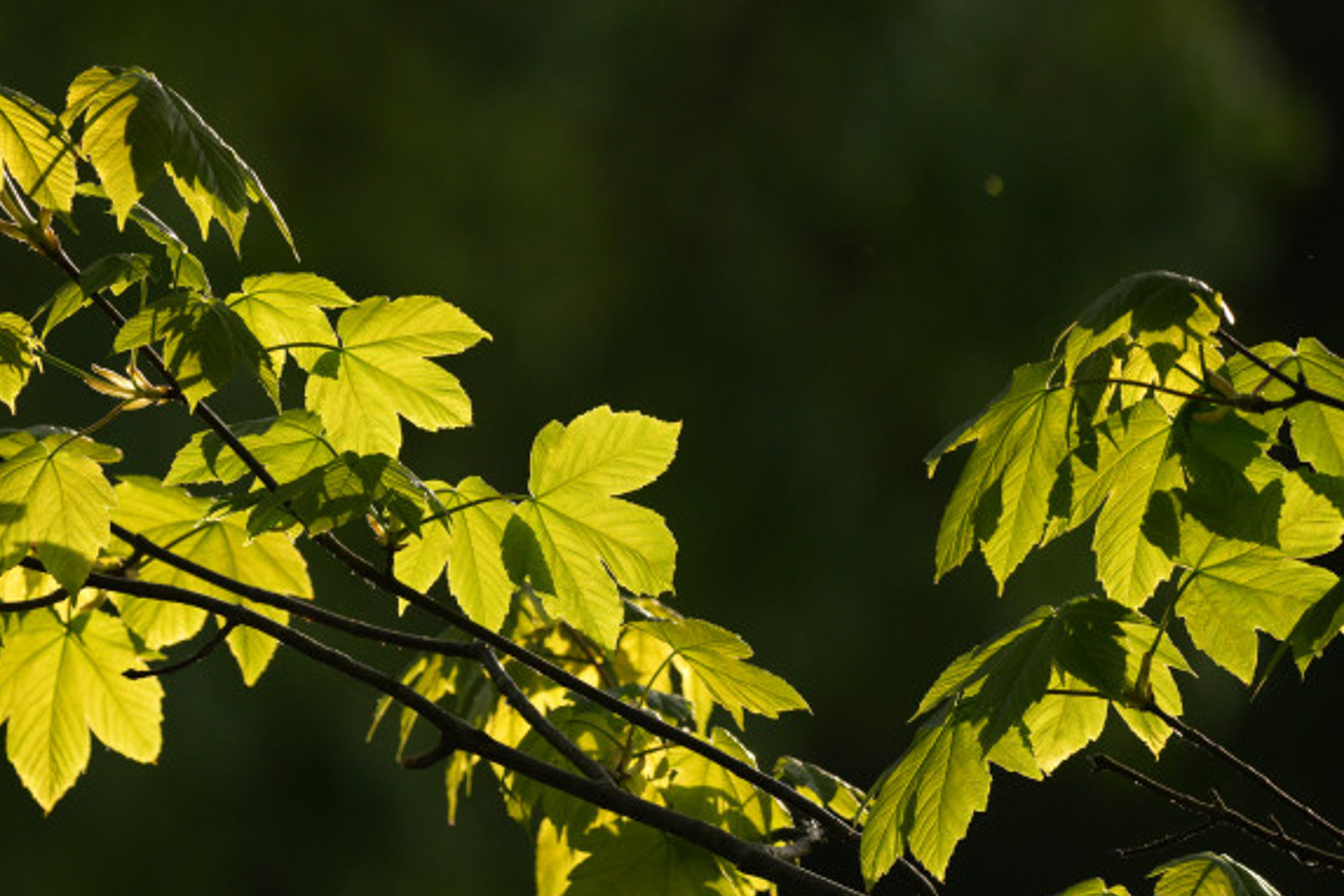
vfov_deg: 1.5
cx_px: 371
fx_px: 34568
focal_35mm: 926
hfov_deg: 2.2
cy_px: 307
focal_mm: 500
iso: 800
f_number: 5.6
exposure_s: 1/1600
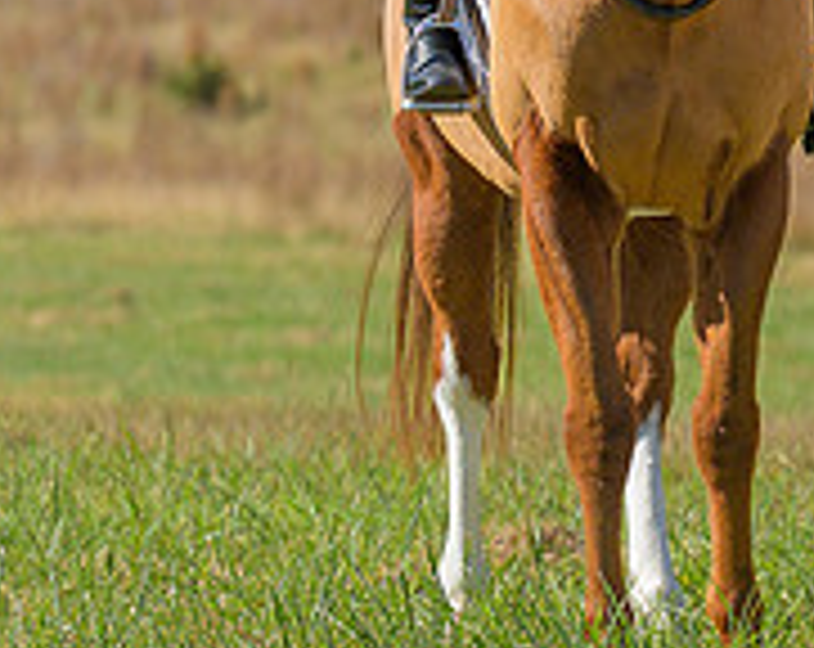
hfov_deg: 3.7
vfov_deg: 3.0
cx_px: 1449
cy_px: -202
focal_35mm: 515
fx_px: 12380
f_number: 4
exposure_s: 1/640
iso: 200
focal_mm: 120
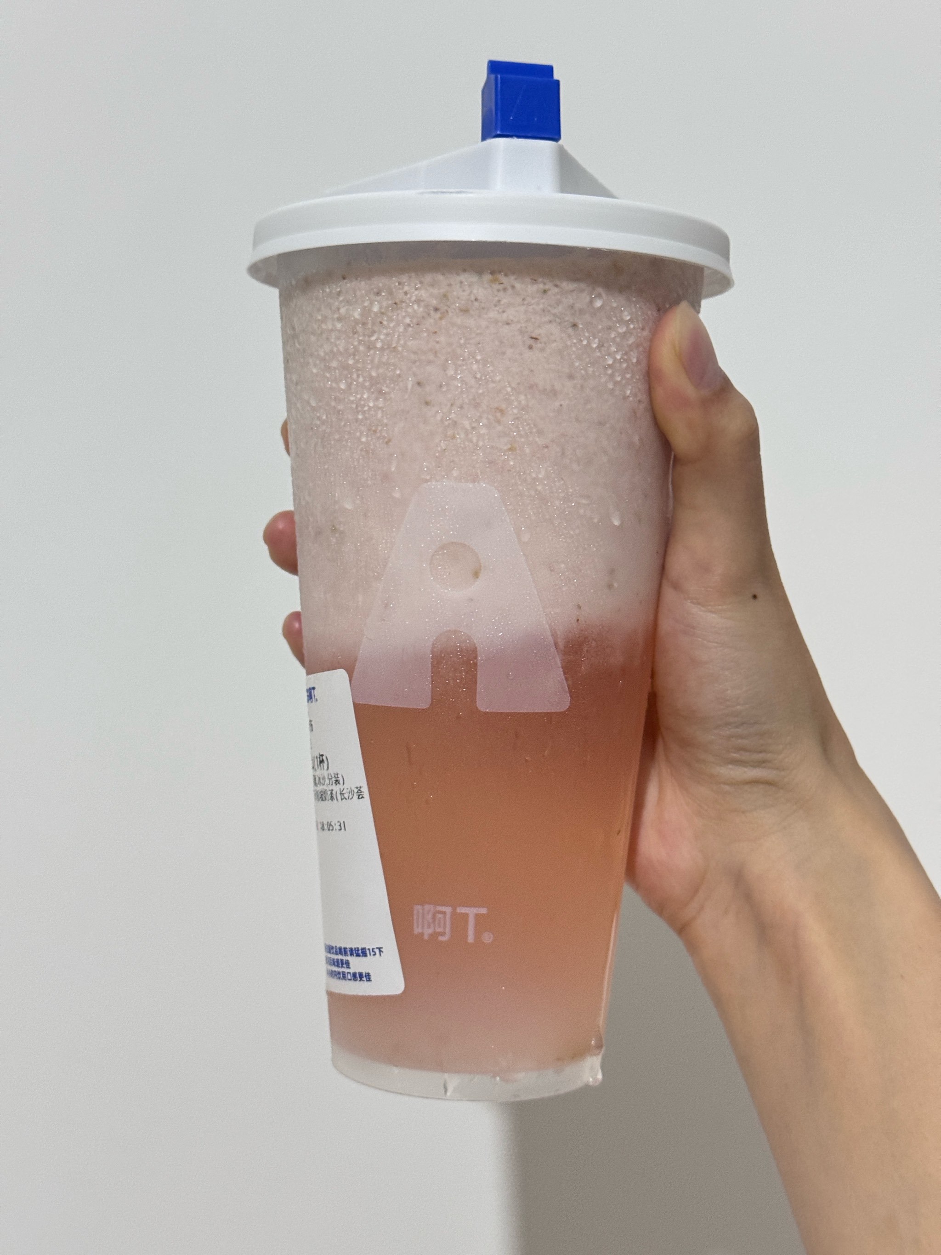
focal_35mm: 48
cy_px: 628
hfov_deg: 30.3
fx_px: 1740
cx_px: 470
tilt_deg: -0.1
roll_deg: -3.3
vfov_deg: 39.7
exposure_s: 1/33
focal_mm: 6.76
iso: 250
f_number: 1.78
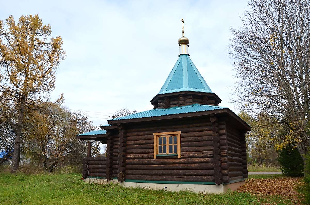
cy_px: 102
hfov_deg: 67.5
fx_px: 232
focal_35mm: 27
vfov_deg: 47.7
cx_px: 155
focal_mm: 18
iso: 160
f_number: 8
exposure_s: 1/250
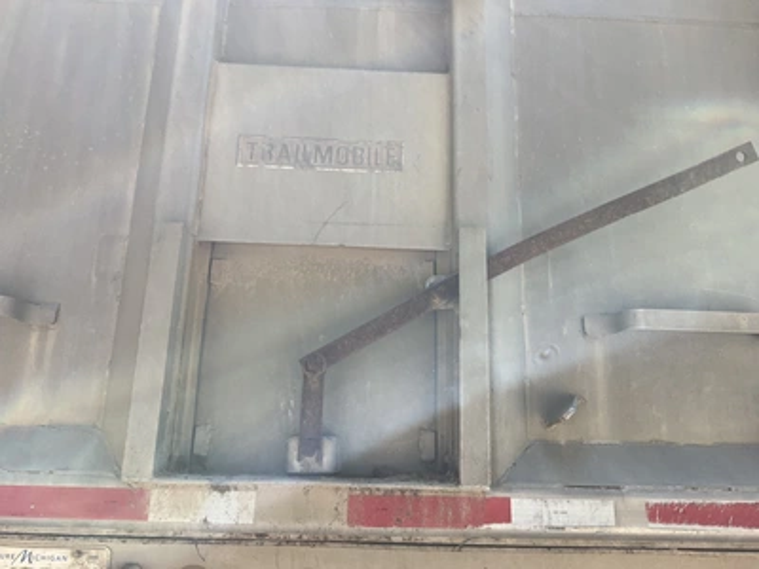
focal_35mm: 29
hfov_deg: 61.7
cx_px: 380
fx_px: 636
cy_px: 284
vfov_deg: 48.2
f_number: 1.8
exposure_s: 1/365
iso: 25
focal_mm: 3
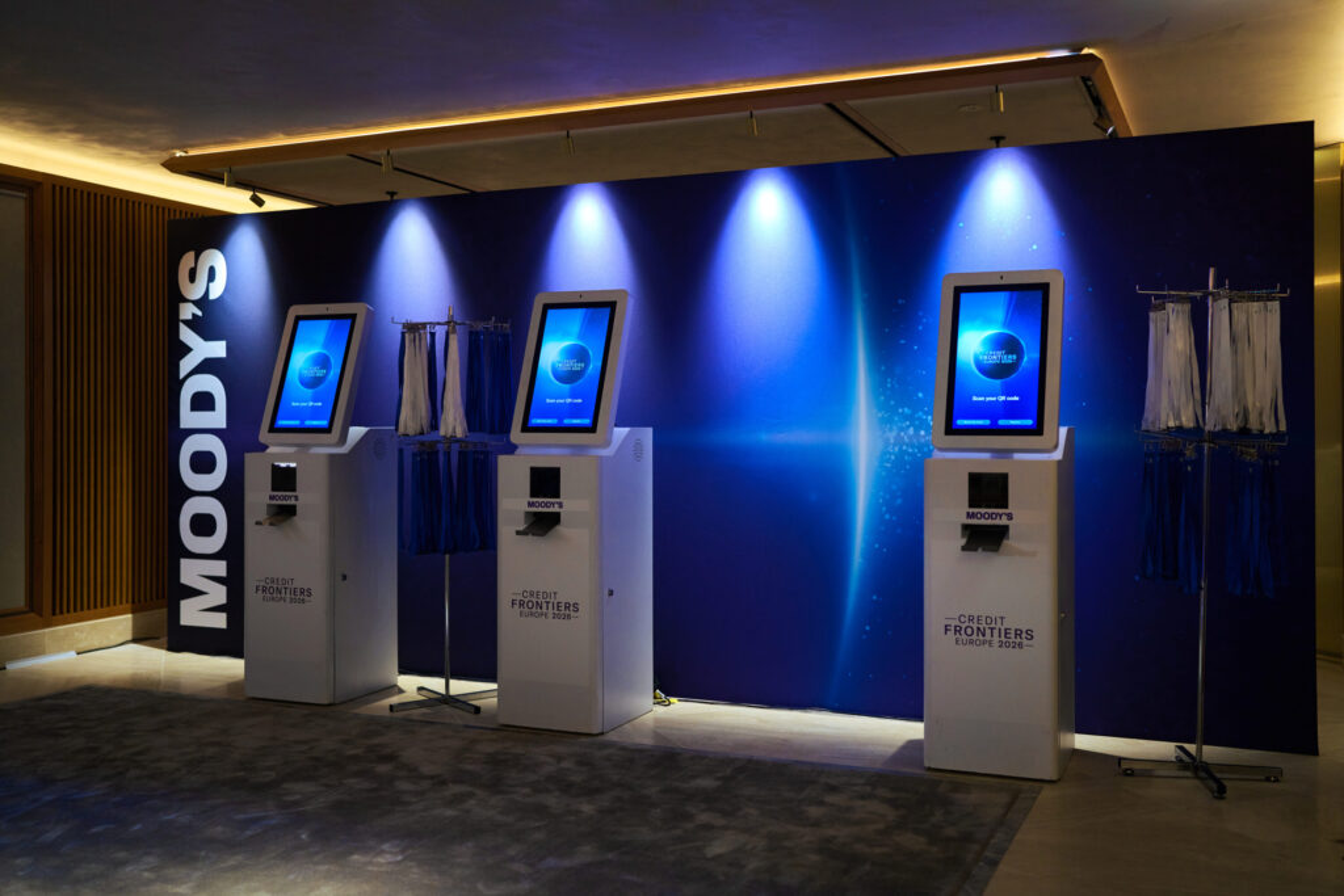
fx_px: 1307
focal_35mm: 35
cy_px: 448
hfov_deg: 54.4
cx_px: 672
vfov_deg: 37.9
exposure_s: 1/200
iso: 1250
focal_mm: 35
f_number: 2
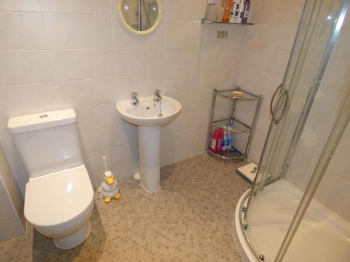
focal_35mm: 20
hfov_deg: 81.8
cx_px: 175
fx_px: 202
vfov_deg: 66.0
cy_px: 131
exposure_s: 1/60
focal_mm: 3.6
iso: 400
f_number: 2.8
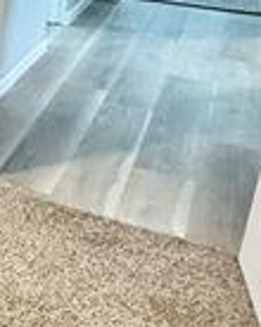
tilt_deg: -14.4
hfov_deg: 13.7
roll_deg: +0.4
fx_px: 735
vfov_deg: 24.2
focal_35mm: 76
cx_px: -382
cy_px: 14
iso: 500
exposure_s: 1/60
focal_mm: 2.22
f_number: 2.2
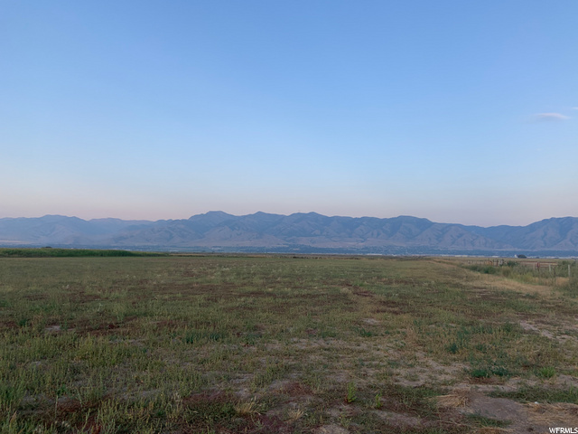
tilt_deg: +3.7
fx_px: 434
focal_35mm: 26
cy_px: 217
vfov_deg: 53.1
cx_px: 289
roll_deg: -0.6
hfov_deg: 67.3
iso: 25
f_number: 1.8
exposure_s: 1/292
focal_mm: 4.25
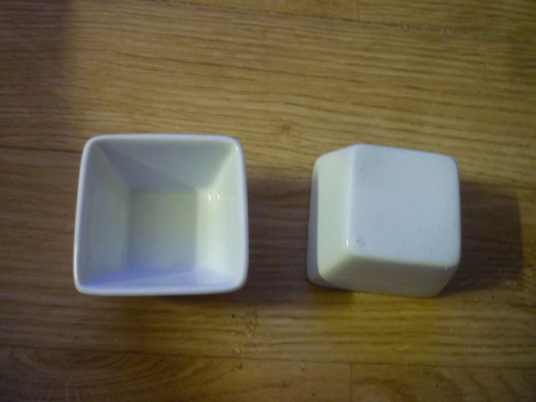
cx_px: 268
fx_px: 449
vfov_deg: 48.2
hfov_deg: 61.7
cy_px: 201
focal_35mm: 29
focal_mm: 5.2
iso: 400
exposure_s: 1/8
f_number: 3.3
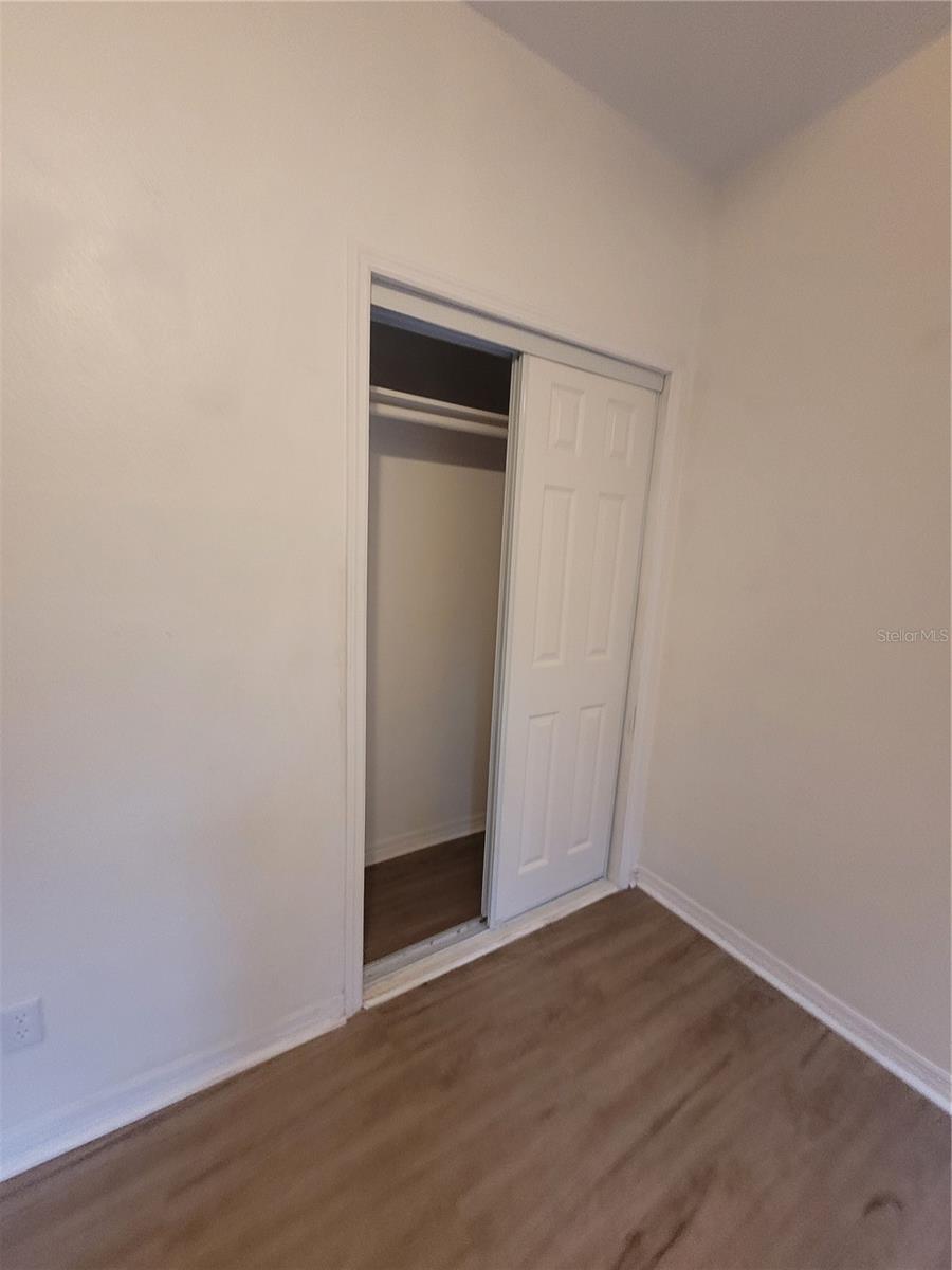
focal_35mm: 13
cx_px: 476
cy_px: 635
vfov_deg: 106.2
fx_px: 477
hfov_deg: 89.9
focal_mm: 1.74
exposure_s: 1/30
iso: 320
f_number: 2.2
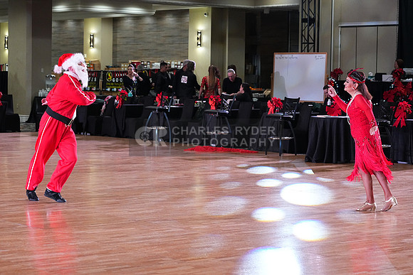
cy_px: 138
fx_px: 1067
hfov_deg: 21.9
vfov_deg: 14.7
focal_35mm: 93
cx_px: 206
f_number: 5.6
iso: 5000
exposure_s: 1/320
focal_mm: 93
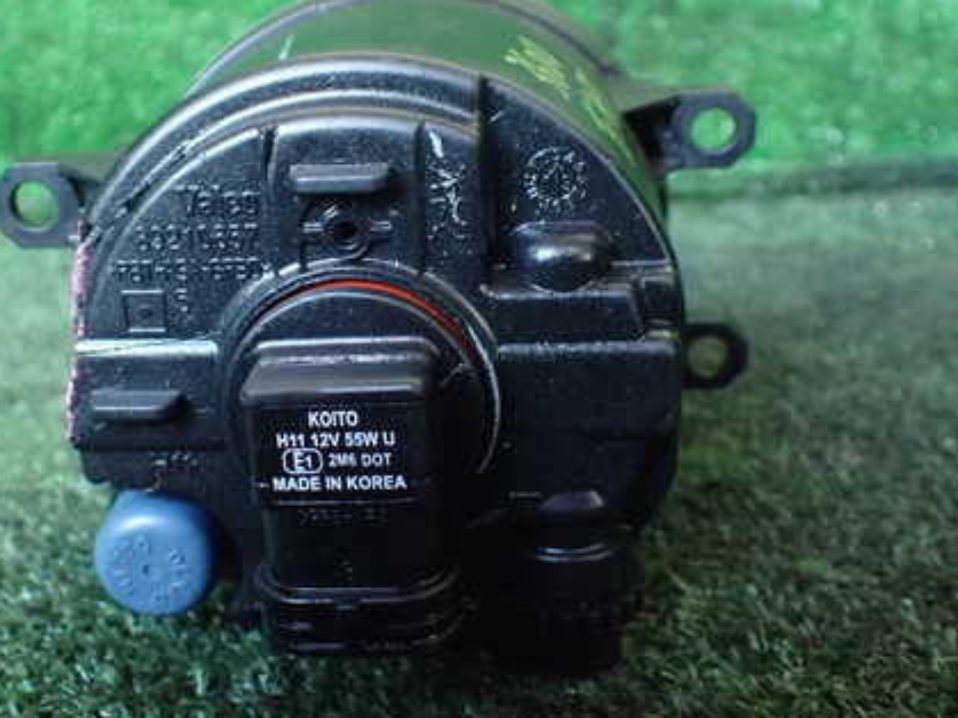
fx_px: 1190
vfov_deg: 33.4
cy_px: 274
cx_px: 380
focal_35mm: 43
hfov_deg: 43.6
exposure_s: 1/30
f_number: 2.3
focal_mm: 5.4
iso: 1250
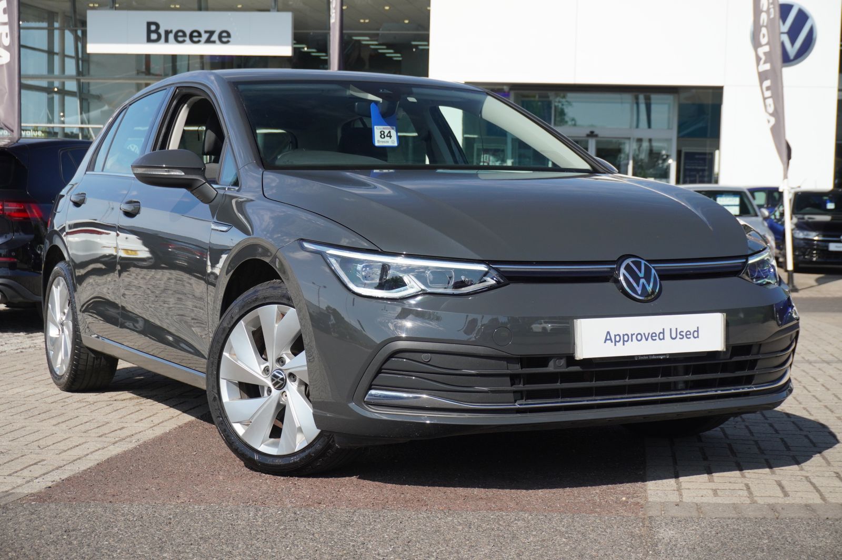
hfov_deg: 32.7
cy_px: 280
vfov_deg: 22.0
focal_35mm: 62
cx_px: 421
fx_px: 1437
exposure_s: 1/1000
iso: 400
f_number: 5.6
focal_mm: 41
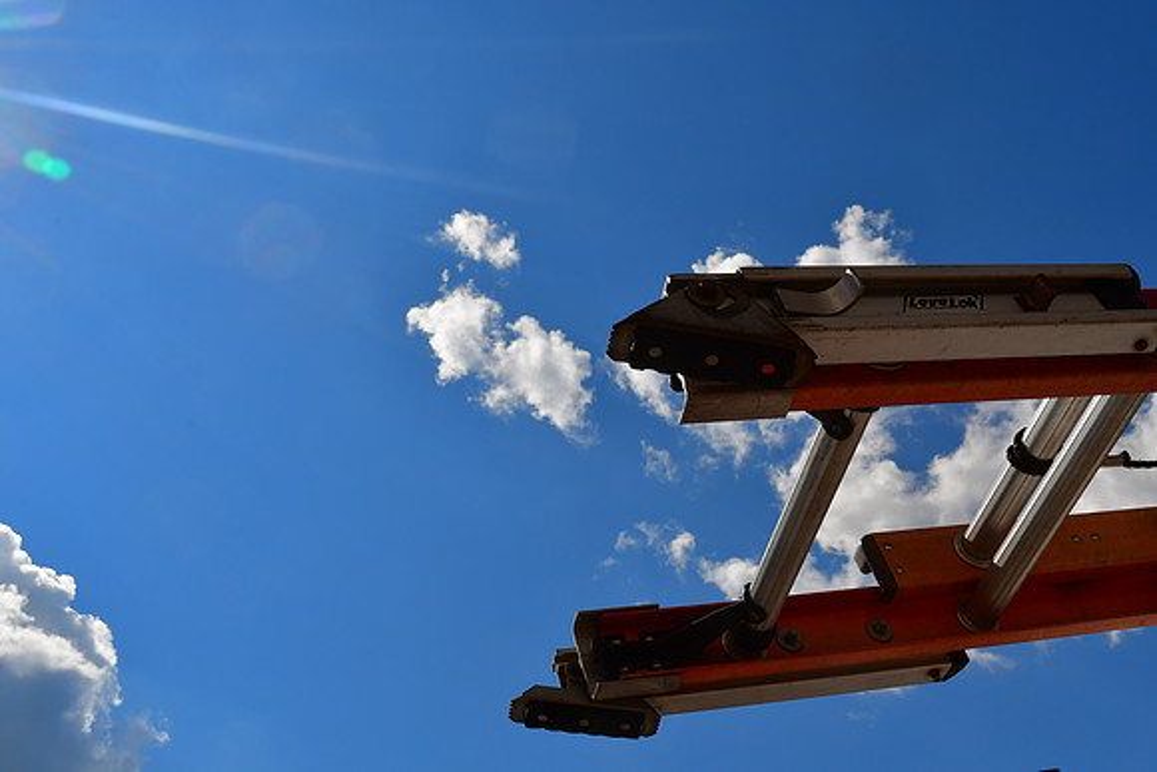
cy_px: 386
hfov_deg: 53.1
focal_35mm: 36
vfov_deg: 36.9
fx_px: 1157
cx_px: 578
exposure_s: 1/400
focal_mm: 24
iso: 200
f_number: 16
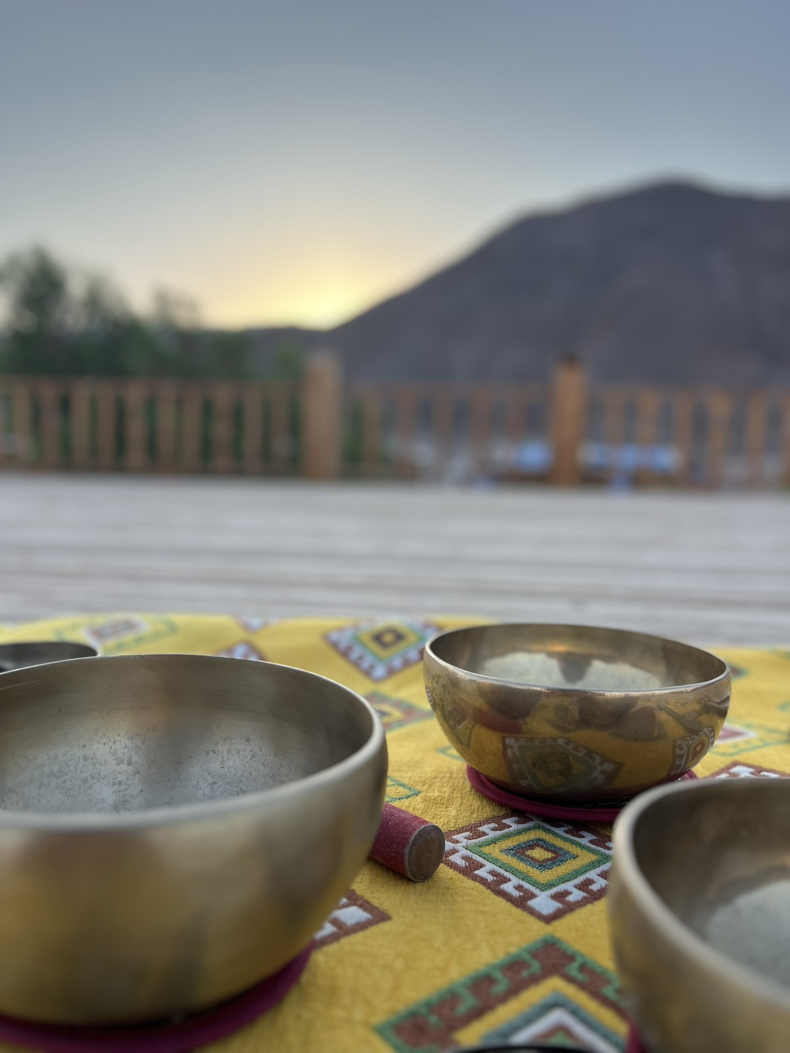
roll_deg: -0.9
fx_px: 791
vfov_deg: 67.3
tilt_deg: -5.4
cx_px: 395
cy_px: 526
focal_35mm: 26
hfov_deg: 53.1
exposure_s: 1/1009
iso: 50
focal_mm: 5.1
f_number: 1.6
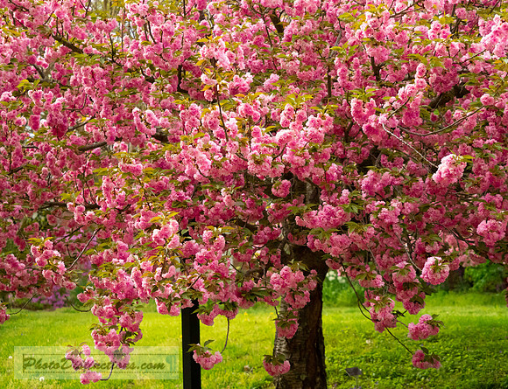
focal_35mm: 81
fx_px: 1200
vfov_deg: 18.5
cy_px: 194
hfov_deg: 23.9
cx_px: 259
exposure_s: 1/6400
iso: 3200
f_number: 2.8
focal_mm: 40
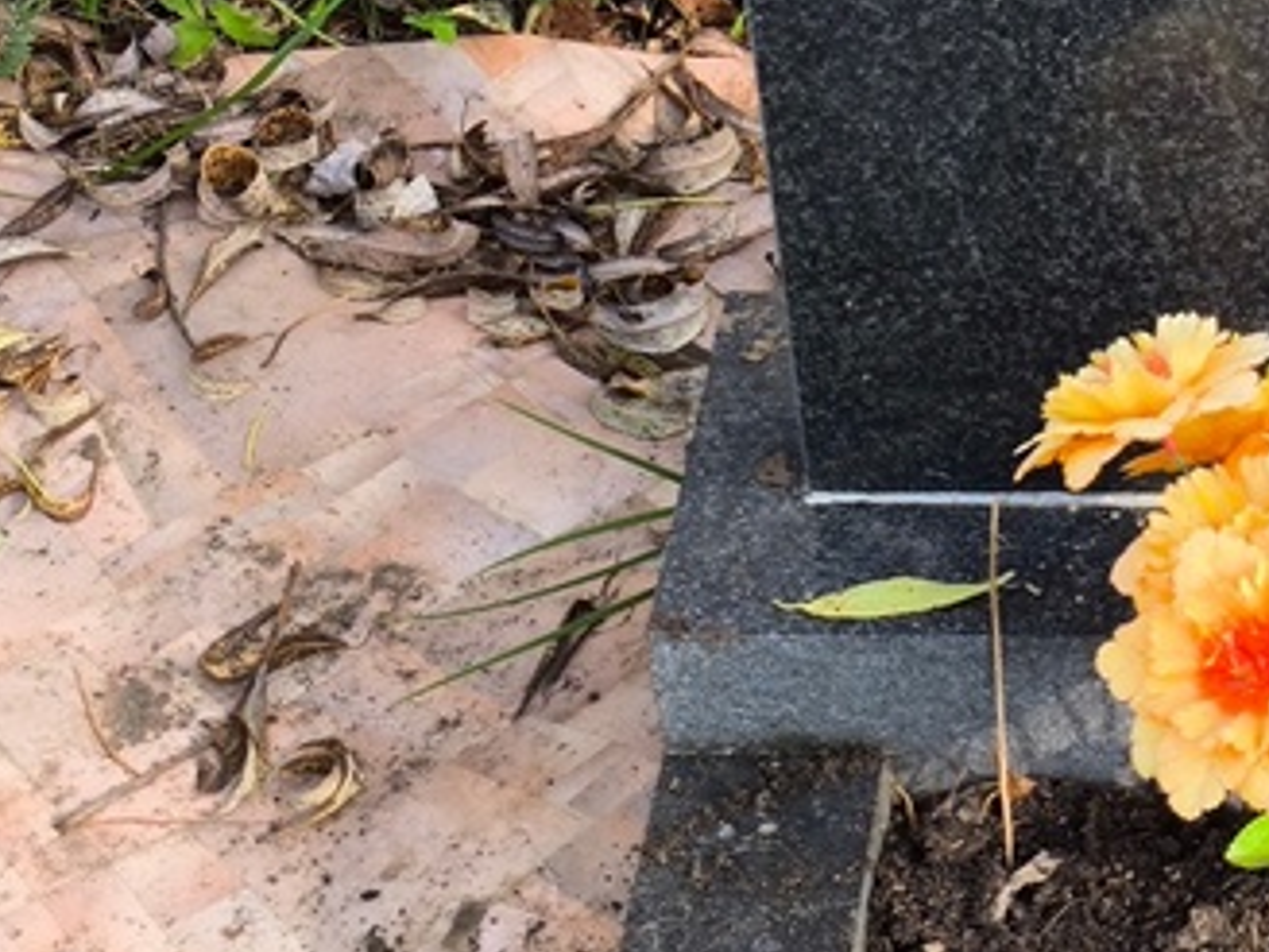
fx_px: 4472
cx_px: 1143
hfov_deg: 15.9
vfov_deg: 11.9
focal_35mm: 122
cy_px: -116
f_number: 1.7
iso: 50
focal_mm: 4.71
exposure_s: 1/187
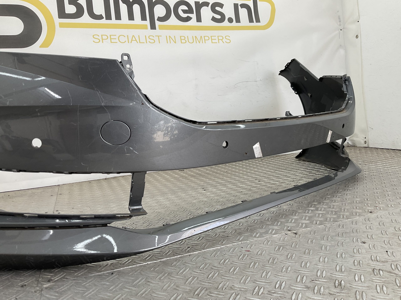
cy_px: 150
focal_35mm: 29
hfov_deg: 61.7
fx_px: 336
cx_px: 200
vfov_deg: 48.2
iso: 16
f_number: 1.8
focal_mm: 3
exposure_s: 1/121
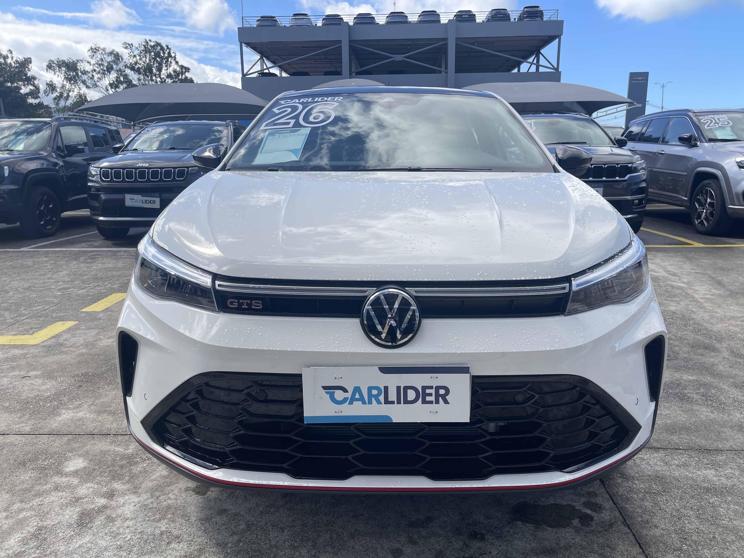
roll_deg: +0.5
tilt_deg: -12.5
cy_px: 279
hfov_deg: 69.4
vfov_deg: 54.9
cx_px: 372
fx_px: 537
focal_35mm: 25
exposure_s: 1/2203
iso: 32
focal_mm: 5.1
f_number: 1.6
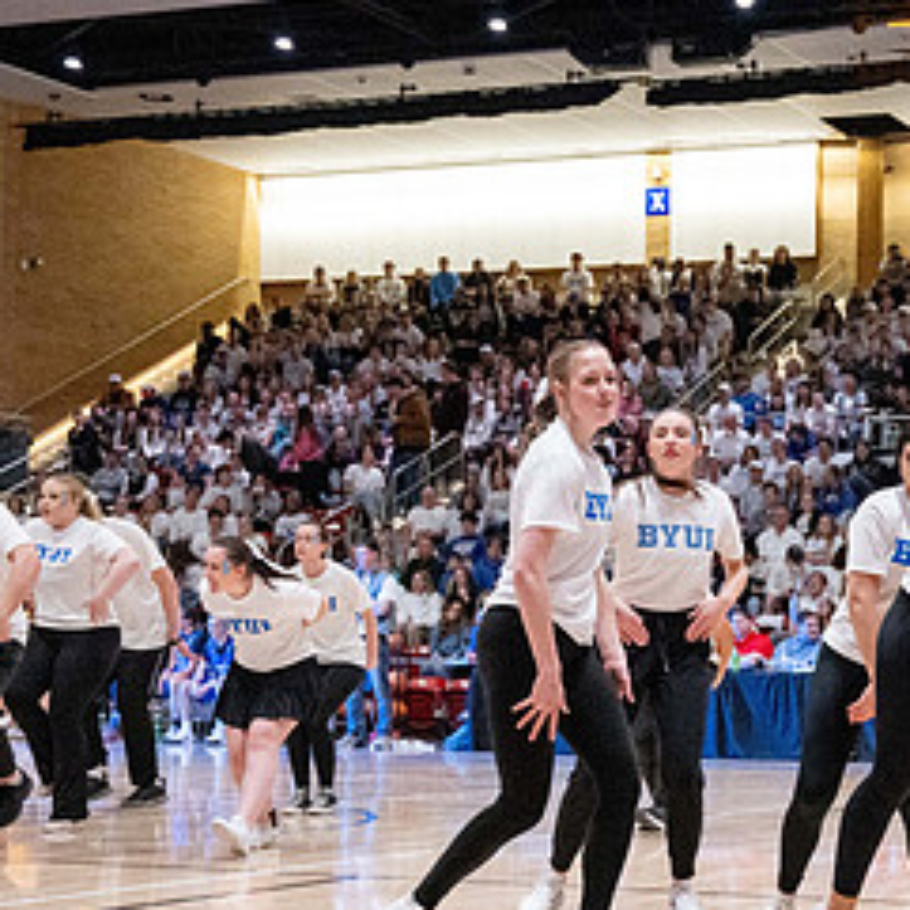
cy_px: 639
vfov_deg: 20.5
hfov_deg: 20.1
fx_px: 2498
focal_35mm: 84
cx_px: 872
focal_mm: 41
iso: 8000
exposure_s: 1/500
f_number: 4
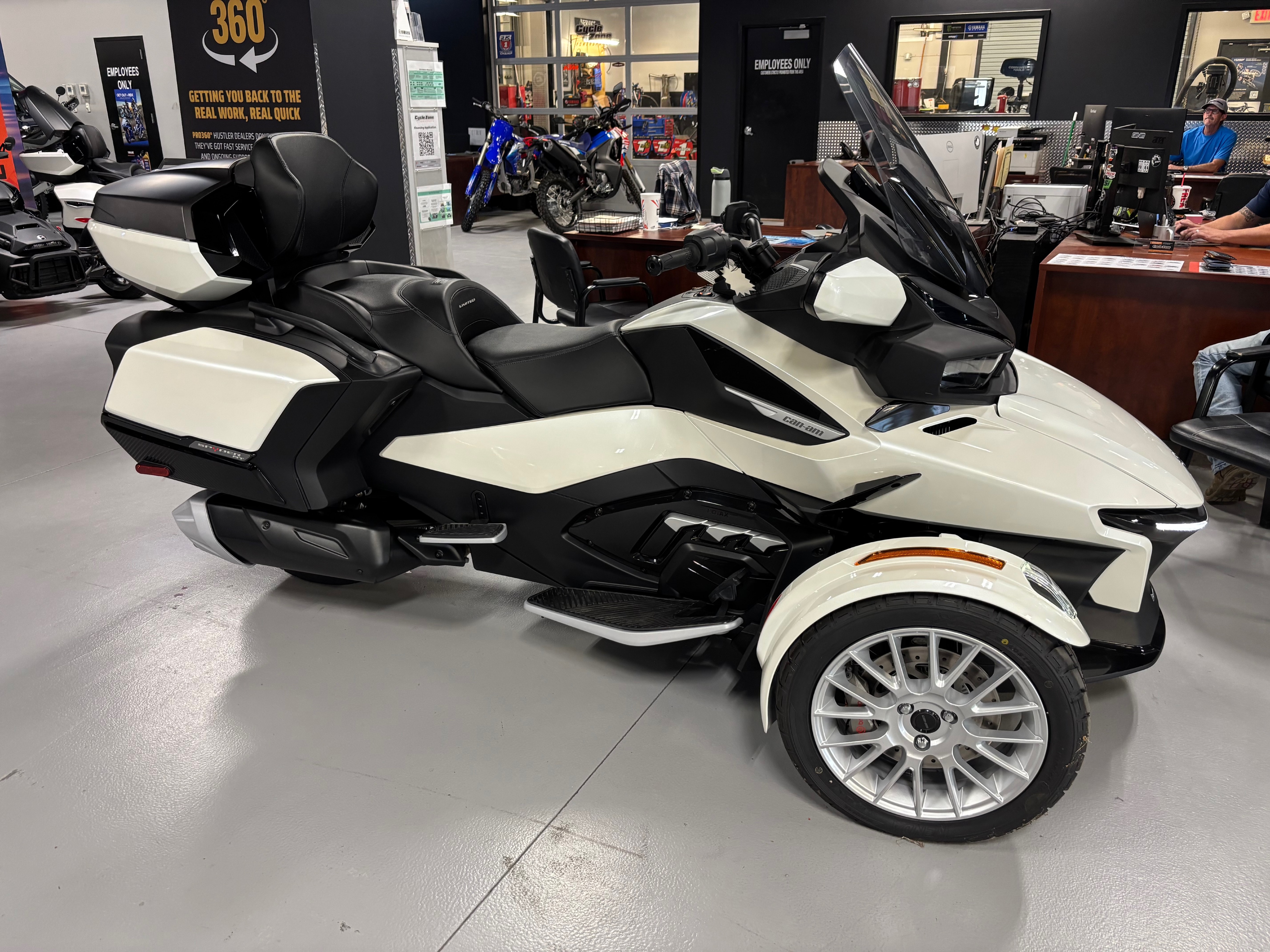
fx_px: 954
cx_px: 635
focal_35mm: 26
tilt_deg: -21.4
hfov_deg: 67.3
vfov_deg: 53.1
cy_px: 476
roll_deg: +0.1
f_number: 1.6
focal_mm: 5.96
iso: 160
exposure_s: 1/60
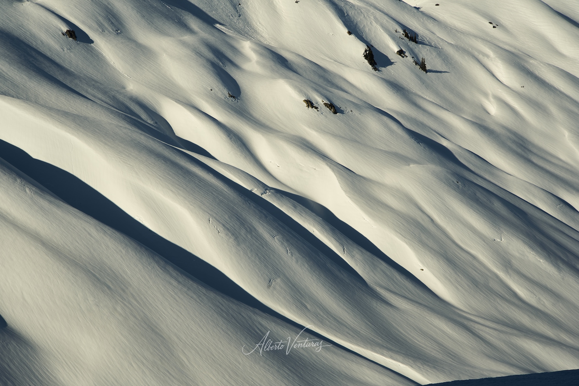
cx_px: 290
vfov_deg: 11.6
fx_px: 1898
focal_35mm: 118
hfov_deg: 17.3
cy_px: 193
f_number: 11
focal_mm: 118
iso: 80
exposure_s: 1/60
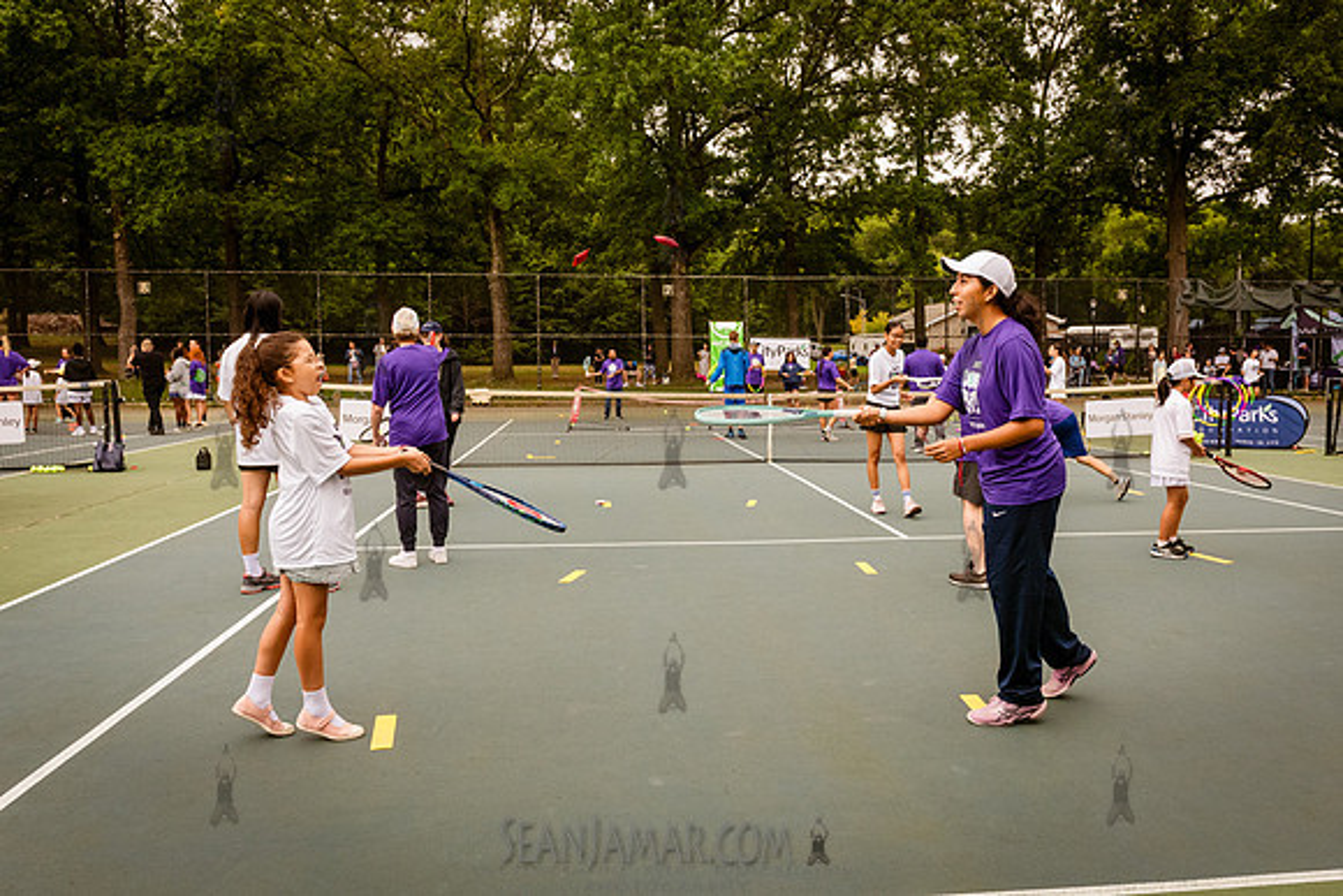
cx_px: 731
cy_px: 434
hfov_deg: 62.8
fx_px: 1099
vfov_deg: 44.4
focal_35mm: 29
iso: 1600
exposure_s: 1/2500
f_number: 5
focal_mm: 24
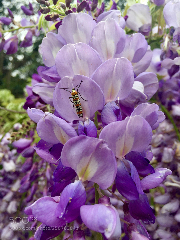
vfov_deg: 61.7
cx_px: 90
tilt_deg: +5.9
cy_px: 120
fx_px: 201
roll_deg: +0.2
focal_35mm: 29
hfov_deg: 48.2
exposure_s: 1/425
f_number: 2.2
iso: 32
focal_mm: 4.15
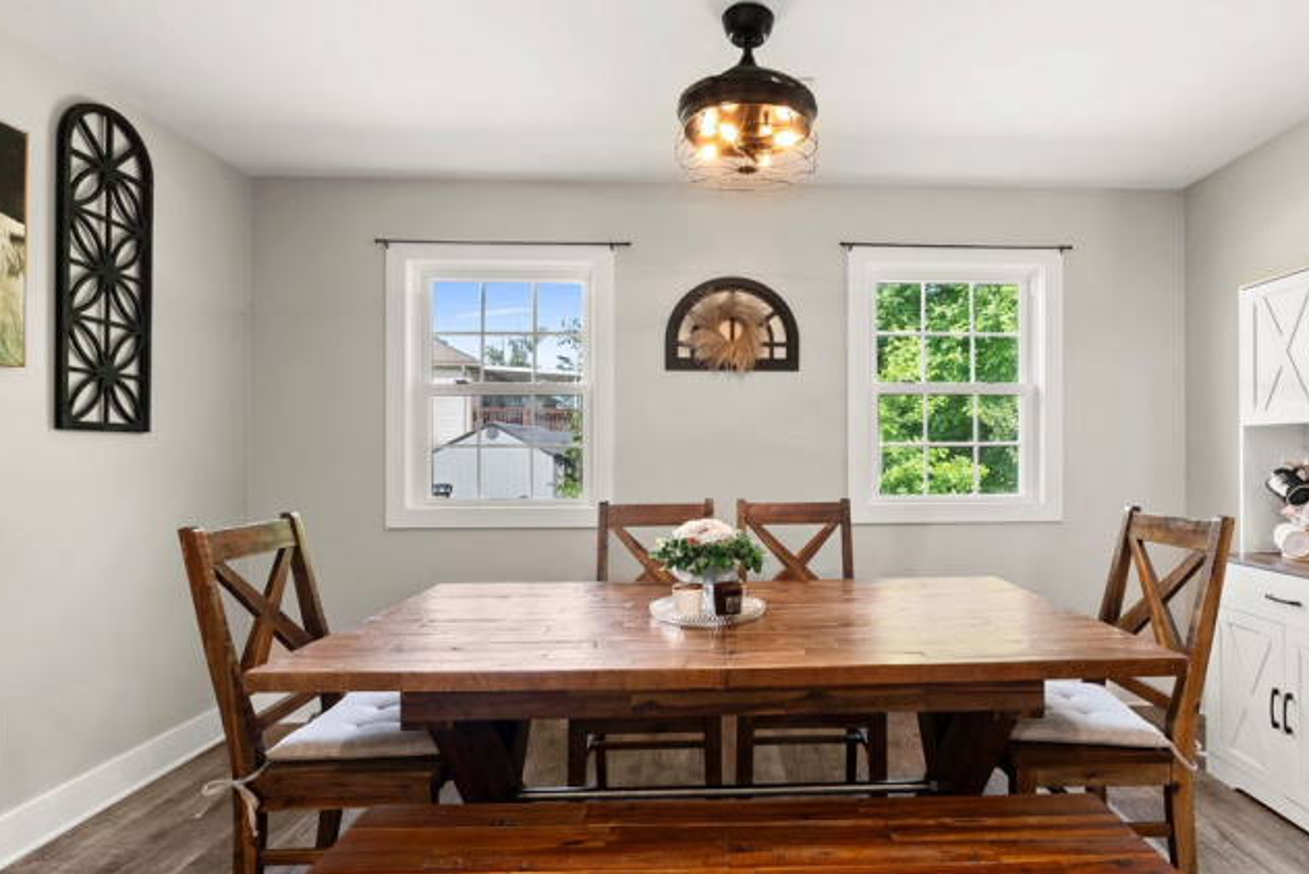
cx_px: 735
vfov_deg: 62.9
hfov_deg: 84.7
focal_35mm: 20
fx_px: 713
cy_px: 469
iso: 400
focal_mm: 16.5
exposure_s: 1/2.5
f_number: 11
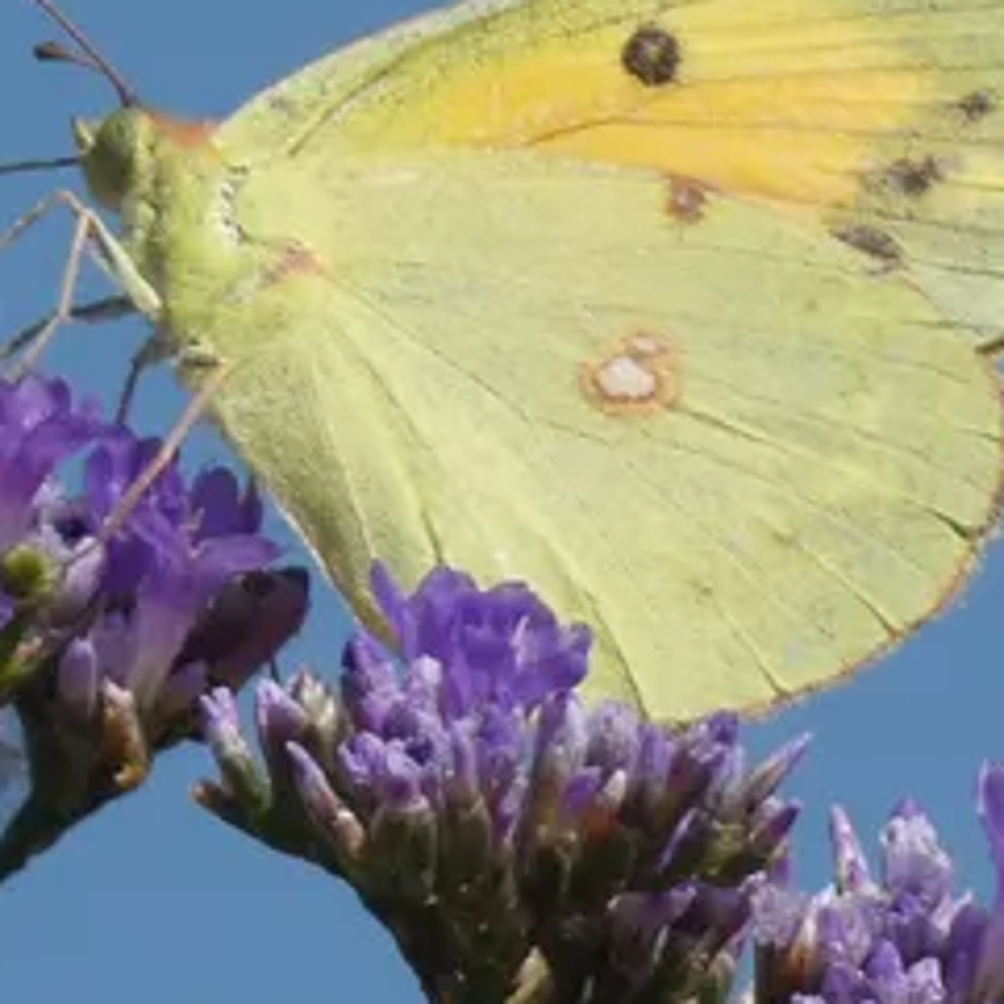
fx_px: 23790
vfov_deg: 2.4
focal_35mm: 725
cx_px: 287
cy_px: 492
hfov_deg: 2.4
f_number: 5.6
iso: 80
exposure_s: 1/250
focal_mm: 55.4
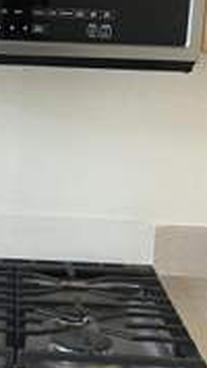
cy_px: 190
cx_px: -43
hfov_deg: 11.6
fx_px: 996
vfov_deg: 21.0
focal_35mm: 102
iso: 320
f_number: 1.5
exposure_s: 1/60
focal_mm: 5.7
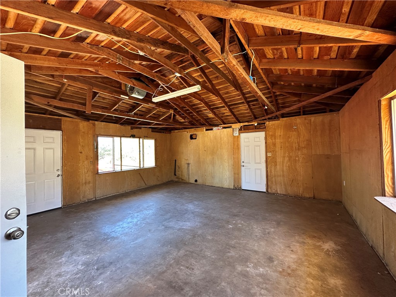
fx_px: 160
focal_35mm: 14
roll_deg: +1.3
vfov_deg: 85.7
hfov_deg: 102.1
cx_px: 198
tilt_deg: +0.1
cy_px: 148
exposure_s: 1/99
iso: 200
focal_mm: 2.22
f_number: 2.2
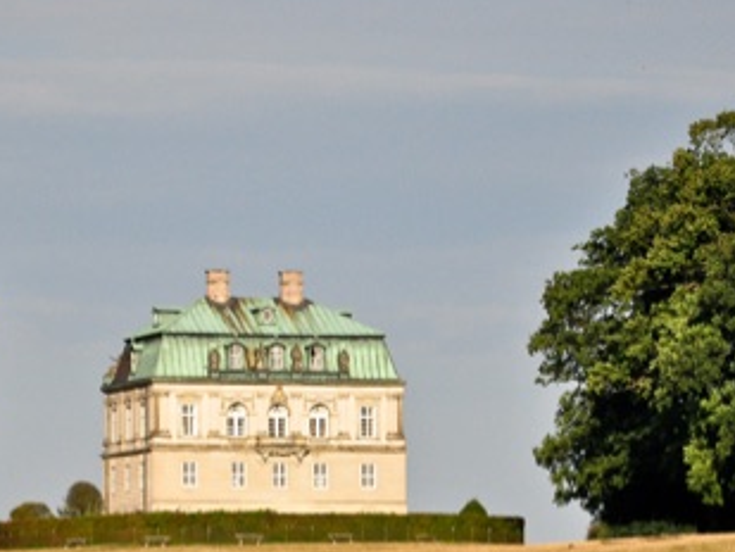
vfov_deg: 4.2
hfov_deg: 5.6
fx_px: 7479
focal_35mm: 352
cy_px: 547
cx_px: 340
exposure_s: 1/1000
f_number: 5.6
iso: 800
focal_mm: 105
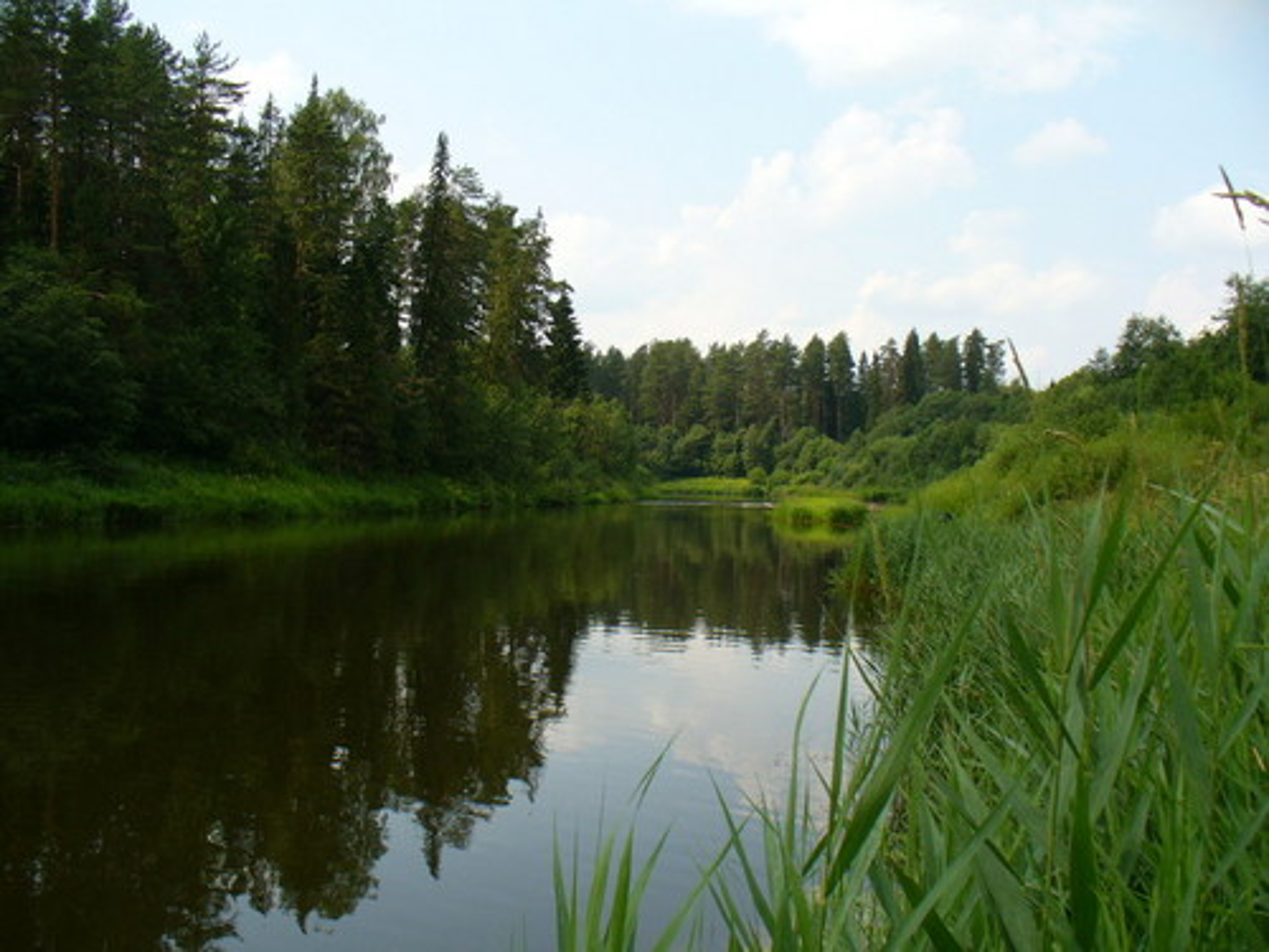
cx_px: 634
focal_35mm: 37
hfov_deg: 50.1
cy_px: 476
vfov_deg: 38.7
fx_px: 1356
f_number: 5.6
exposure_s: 1/250
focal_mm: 6.1
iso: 80
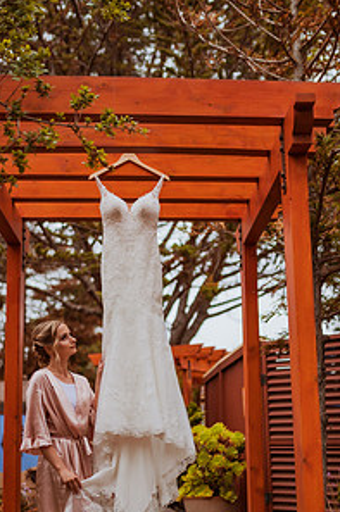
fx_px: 753
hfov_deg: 25.4
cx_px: 144
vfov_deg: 37.2
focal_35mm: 53
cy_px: 334
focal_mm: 35
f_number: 1.4
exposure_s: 1/6400
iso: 200
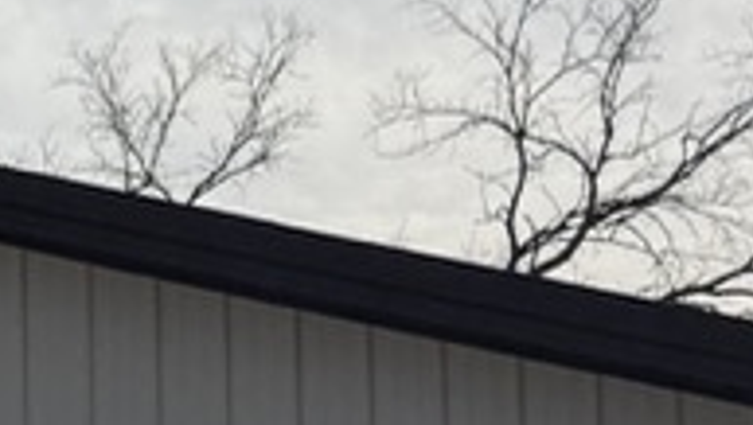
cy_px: 780
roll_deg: +0.0
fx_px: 3458
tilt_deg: +4.5
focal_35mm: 173
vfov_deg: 6.9
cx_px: -297
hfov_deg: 12.0
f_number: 1.78
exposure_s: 1/32258
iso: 80
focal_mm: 6.76
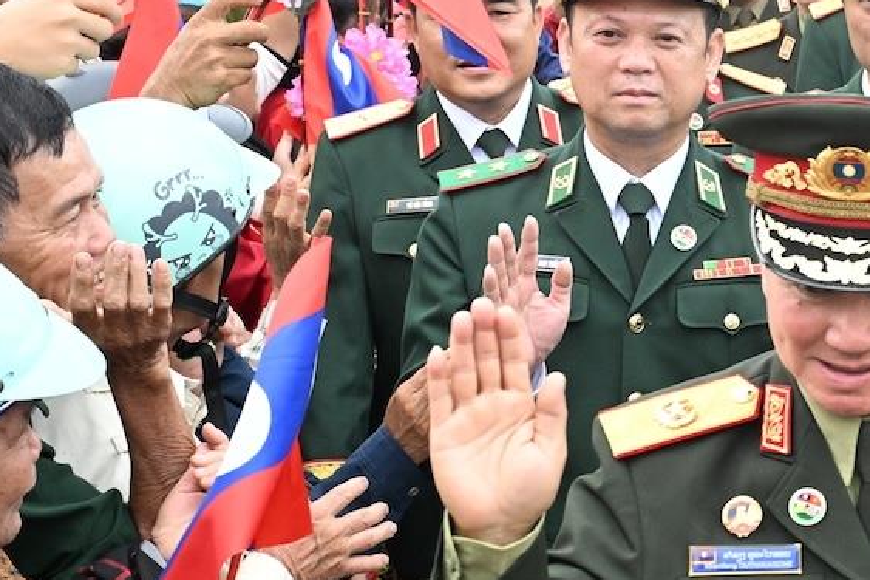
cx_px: 1103
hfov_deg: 18.4
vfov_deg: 13.2
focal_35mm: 104
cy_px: 343
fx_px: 2512
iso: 2500
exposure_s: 1/800
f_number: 7.1
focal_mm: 39
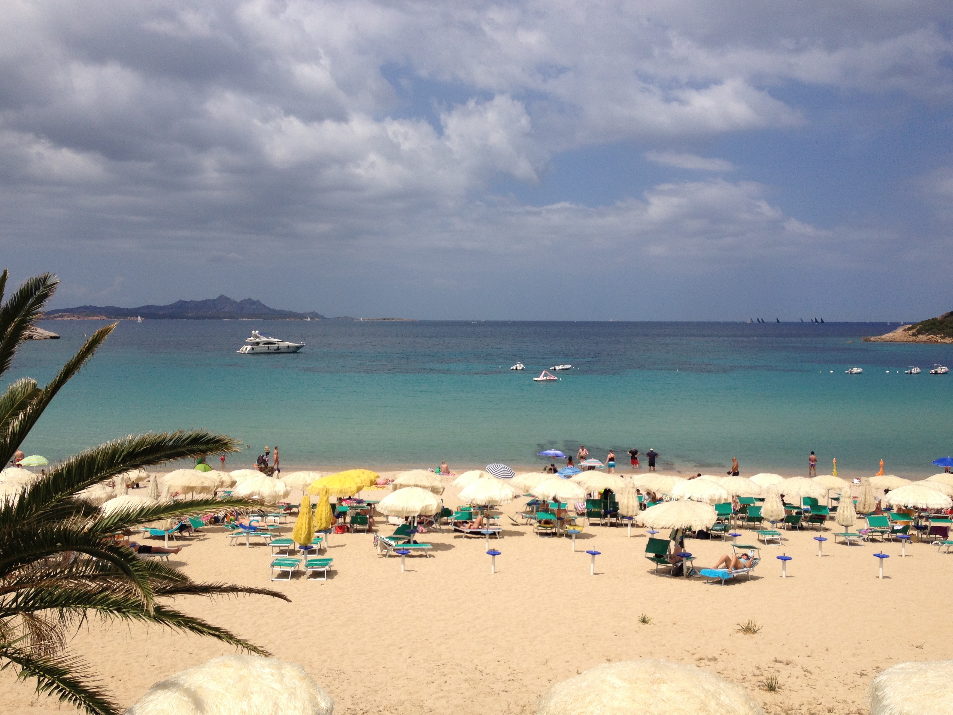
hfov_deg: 51.4
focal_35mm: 36
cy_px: 348
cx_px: 473
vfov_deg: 39.7
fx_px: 991
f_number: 2.4
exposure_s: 1/4255
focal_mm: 4.28
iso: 50
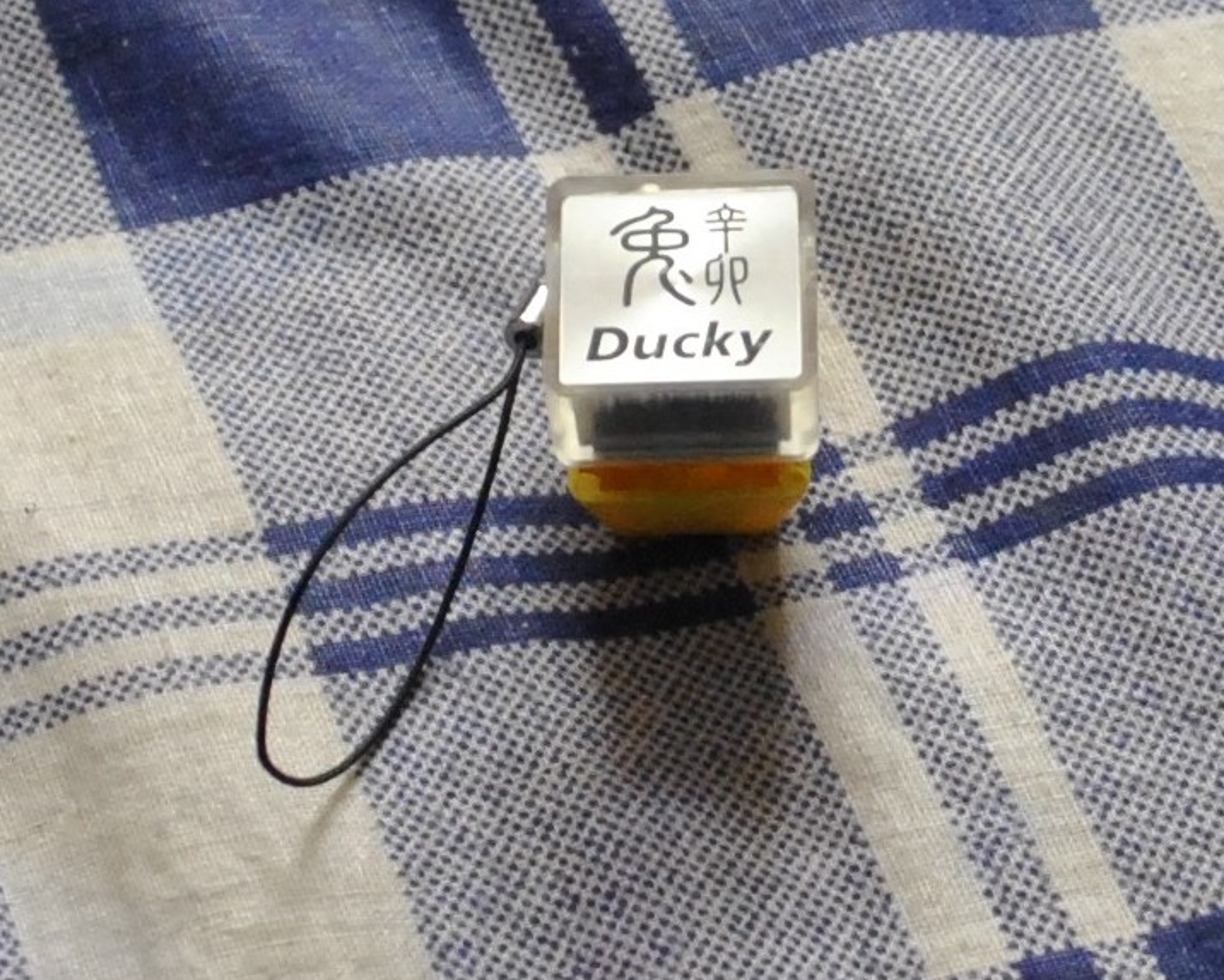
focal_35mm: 31
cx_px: 627
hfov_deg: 57.2
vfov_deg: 47.1
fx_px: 1123
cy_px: 491
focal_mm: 18
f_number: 4
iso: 800
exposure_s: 1/60
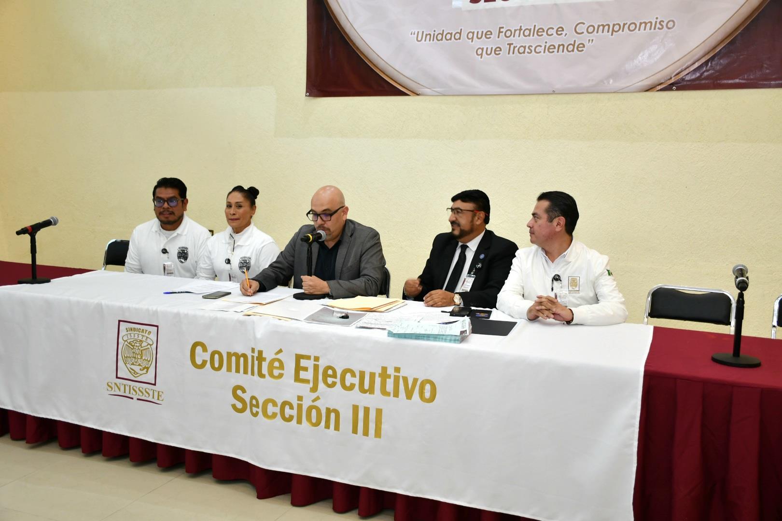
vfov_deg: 38.9
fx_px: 738
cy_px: 260
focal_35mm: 34
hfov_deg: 55.8
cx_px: 391
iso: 500
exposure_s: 1/60.2
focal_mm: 23
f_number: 4
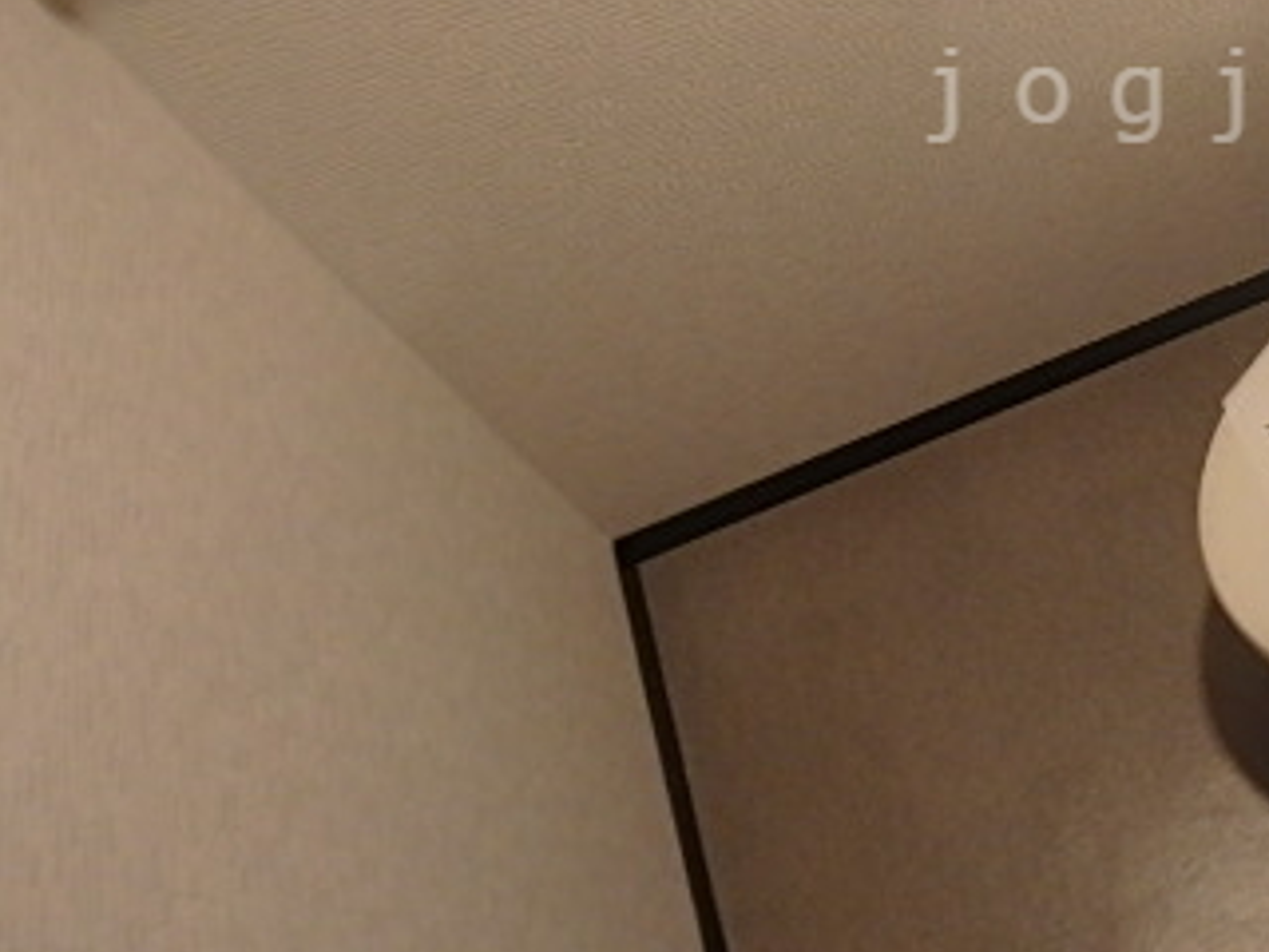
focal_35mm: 42
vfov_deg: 32.6
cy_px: 95
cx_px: 1198
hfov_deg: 40.5
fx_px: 1540
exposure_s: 1/30
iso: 400
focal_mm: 3.7
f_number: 3.5
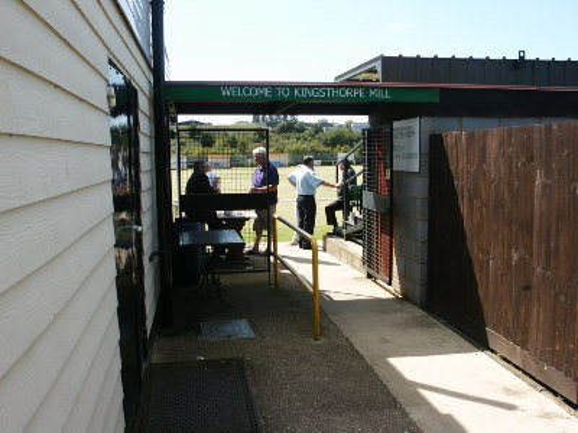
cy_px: 216
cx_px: 289
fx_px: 584
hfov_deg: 52.6
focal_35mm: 35
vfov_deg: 40.7
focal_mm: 7.19
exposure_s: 1/125
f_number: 6.7
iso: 64
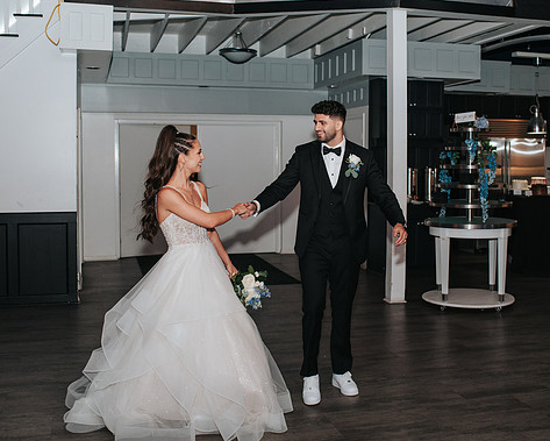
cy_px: 193
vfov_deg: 33.4
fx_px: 733
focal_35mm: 45
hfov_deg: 41.1
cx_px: 294
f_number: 2.8
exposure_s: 1/200
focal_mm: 35
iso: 1000
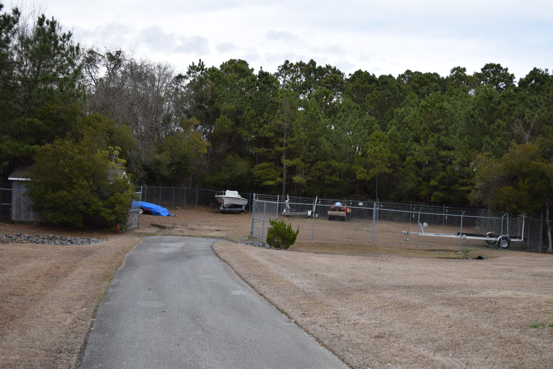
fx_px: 599
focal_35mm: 39
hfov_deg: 49.6
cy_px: 184
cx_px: 276
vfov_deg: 34.2
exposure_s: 1/125
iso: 100
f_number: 5.6
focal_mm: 26
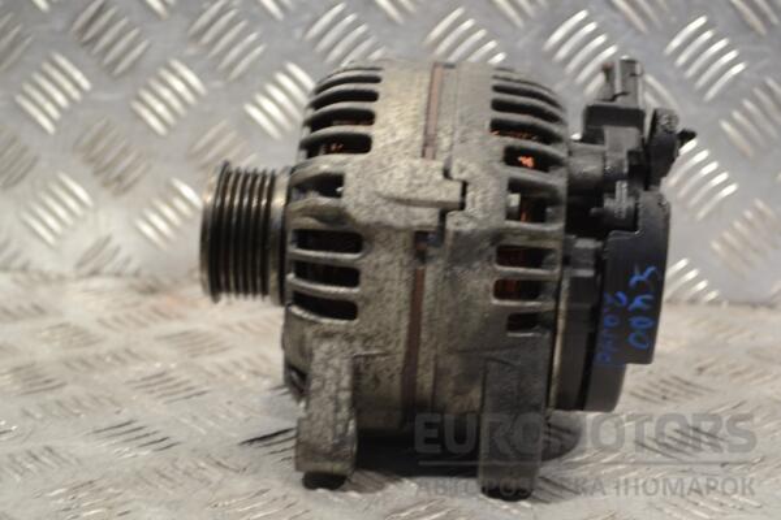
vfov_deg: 20.2
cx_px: 390
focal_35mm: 68
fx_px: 1464
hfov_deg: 29.9
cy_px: 260
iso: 320
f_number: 5.3
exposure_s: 1/30
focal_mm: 45
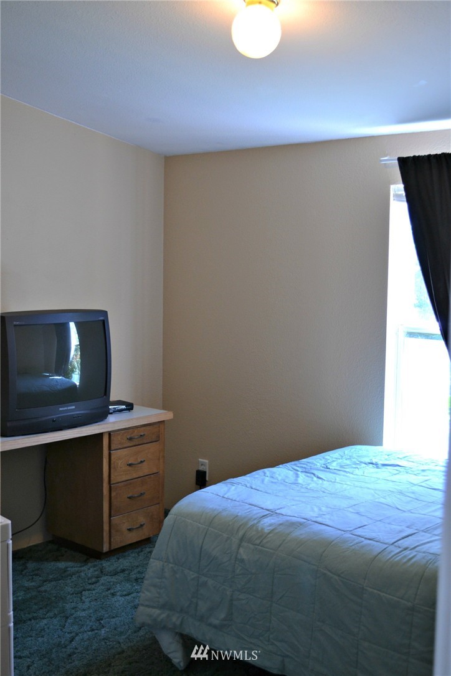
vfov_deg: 43.6
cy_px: 338
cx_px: 226
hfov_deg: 29.9
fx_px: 846
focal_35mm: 45
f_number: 4.5
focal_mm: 30
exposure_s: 1/20
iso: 400
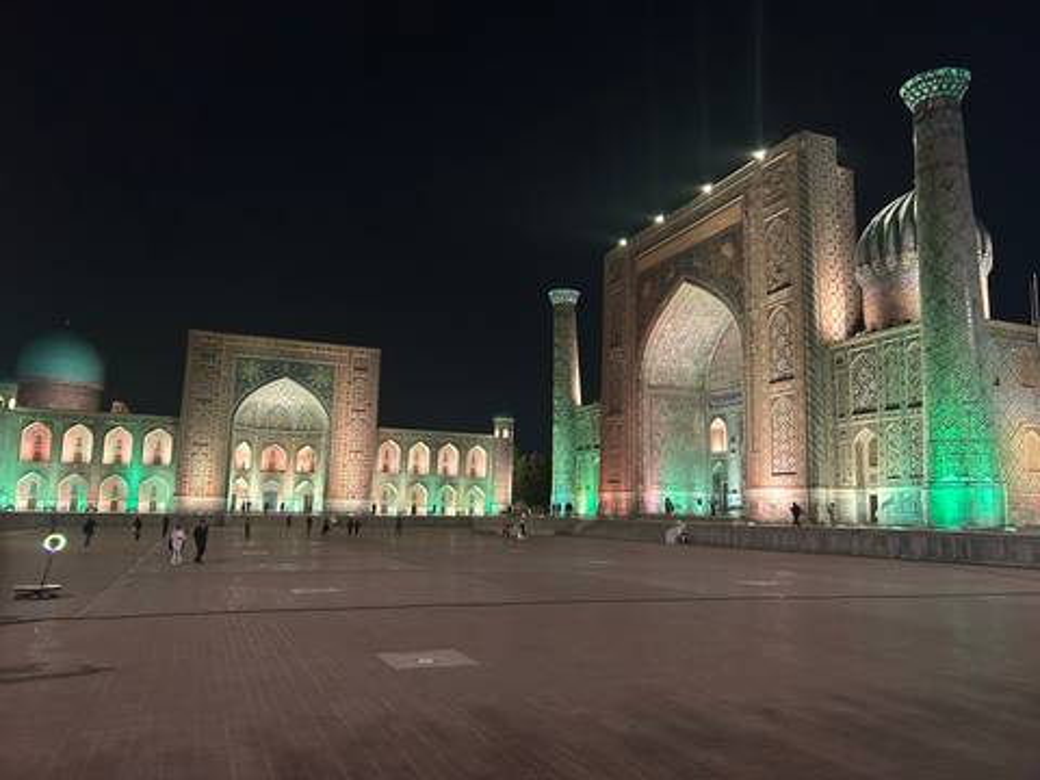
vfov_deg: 53.1
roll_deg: -1.0
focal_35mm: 26
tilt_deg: +9.4
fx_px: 781
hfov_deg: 67.3
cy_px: 390
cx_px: 520
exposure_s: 1/40
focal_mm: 5.7
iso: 640
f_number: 1.5
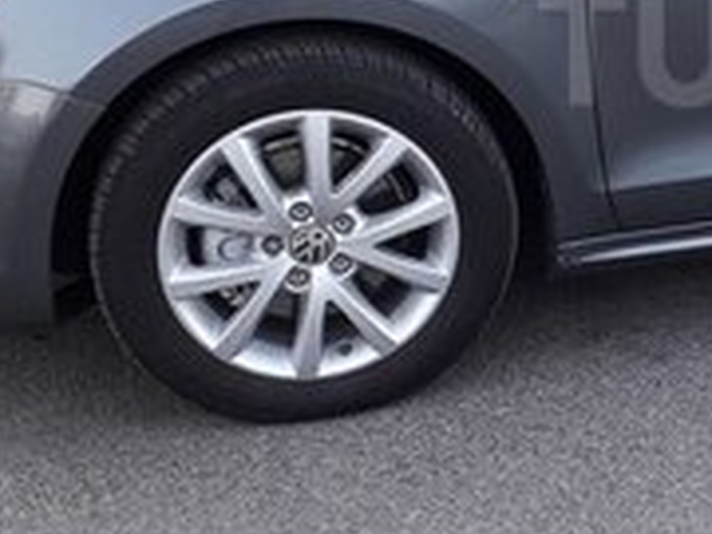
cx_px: 941
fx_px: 2036
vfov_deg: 14.8
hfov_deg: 18.4
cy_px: 45
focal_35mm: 99
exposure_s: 1/102
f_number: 1.9
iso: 40
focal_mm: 3.6
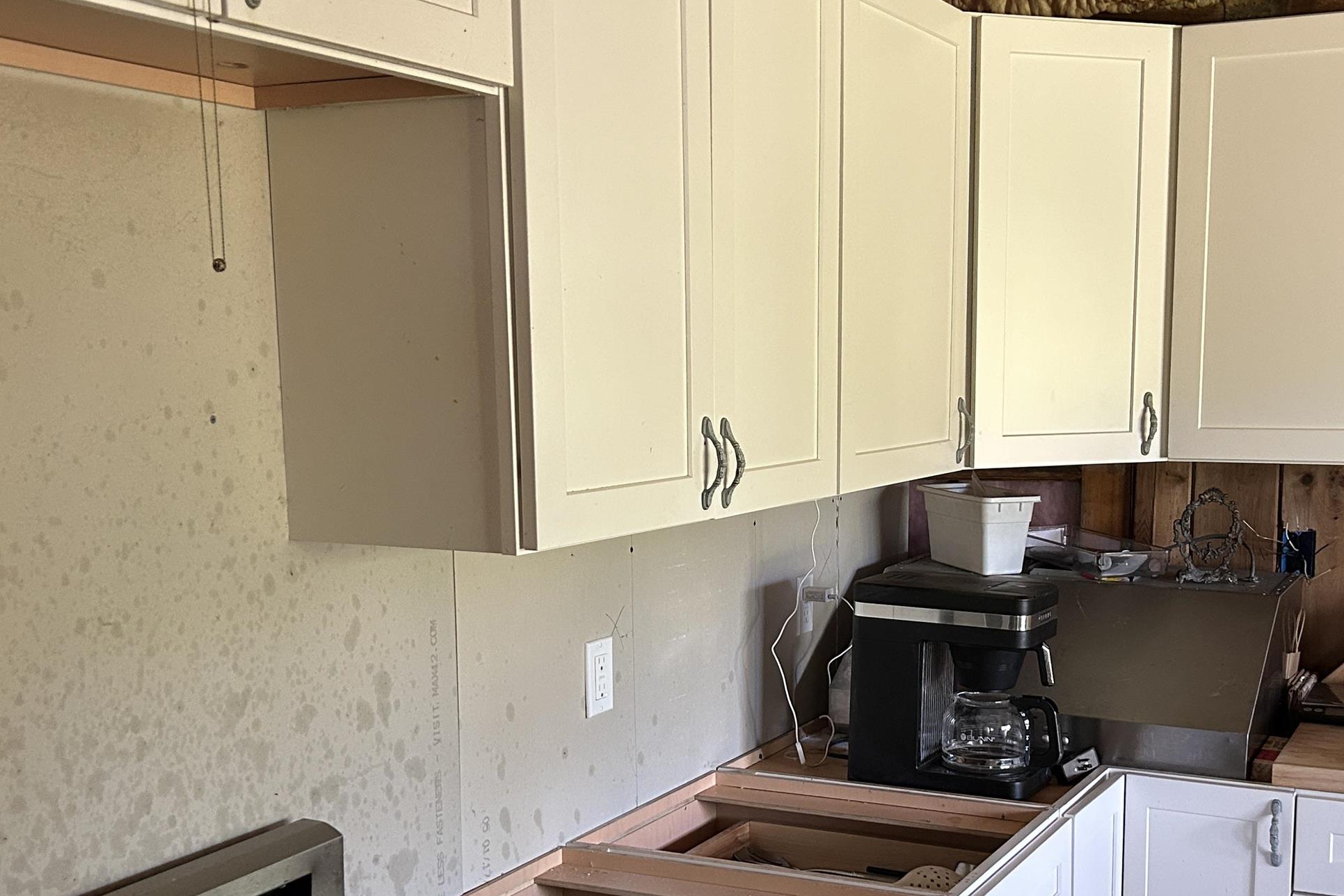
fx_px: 1605
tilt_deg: -8.9
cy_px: 600
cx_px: 813
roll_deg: +0.8
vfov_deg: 30.9
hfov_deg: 45.2
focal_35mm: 43
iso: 250
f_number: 1.5
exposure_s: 1/60
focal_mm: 5.7
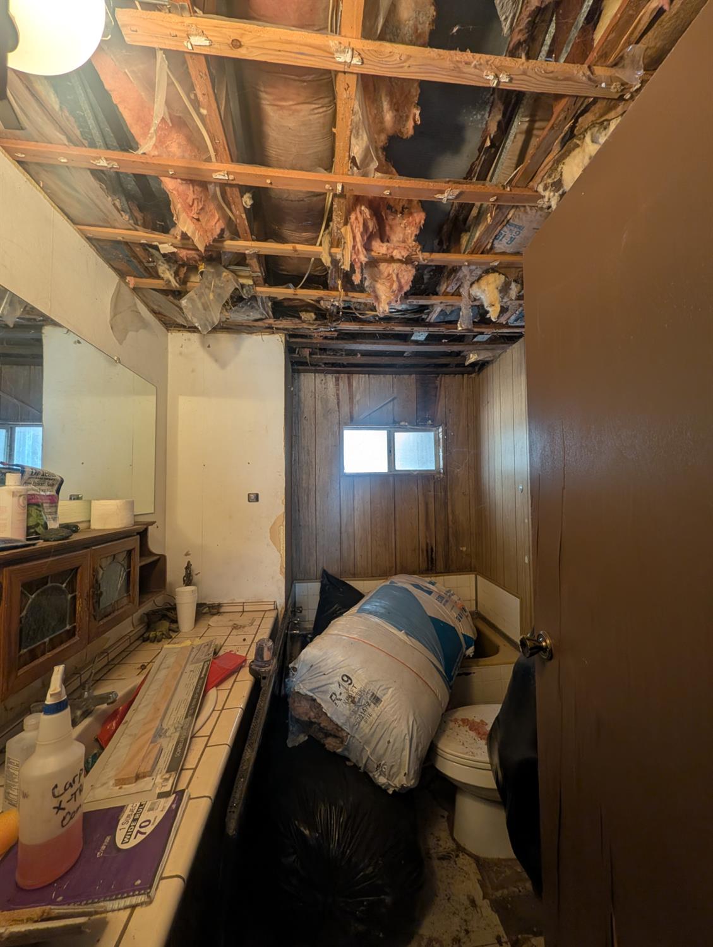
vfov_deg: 110.4
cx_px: 356
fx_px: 329
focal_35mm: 12
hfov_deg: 94.7
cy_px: 474
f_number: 1.7
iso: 62
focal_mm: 2.02
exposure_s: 1/26.5
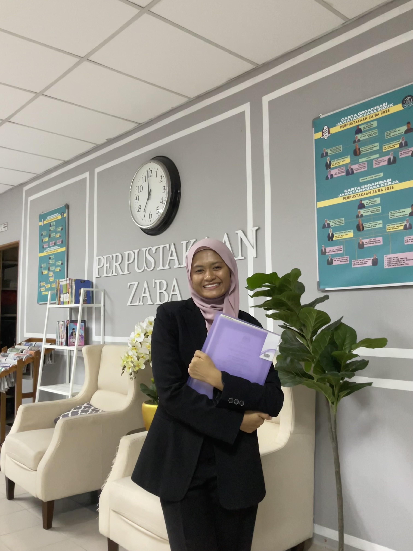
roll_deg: +0.7
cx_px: 206
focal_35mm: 29
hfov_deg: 48.2
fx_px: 461
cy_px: 276
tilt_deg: +4.5
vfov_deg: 61.7
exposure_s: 1/50
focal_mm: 3
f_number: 1.8
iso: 160
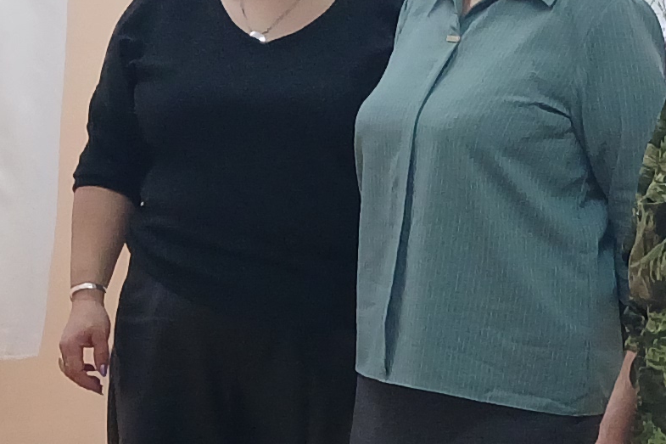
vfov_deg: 9.4
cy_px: 364
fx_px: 2700
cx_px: 786
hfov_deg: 13.7
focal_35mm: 146
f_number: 1.8
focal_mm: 4
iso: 200
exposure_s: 1/50
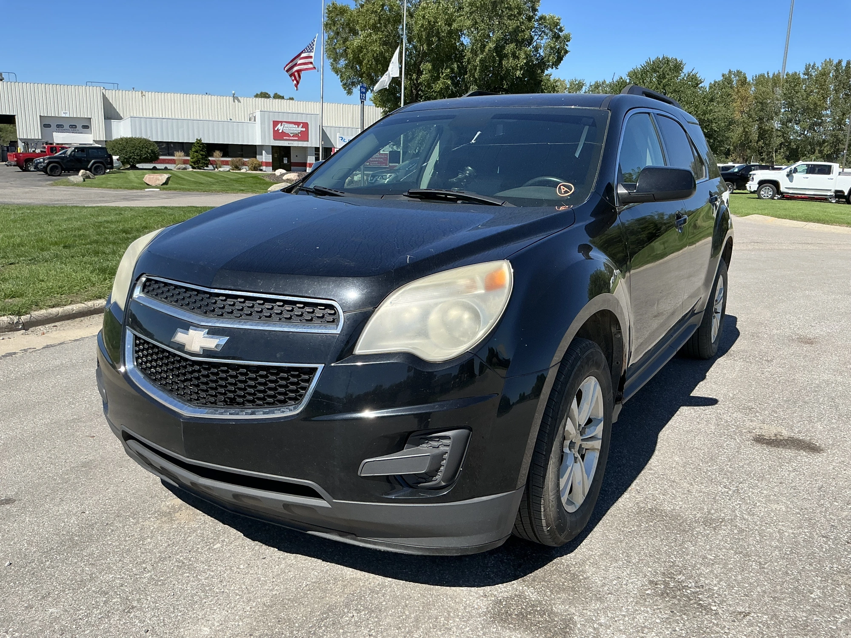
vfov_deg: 49.7
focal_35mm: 28
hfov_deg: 63.4
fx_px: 688
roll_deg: -1.1
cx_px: 426
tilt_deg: -10.5
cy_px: 319
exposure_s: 1/1412
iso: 25
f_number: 1.8
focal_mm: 3
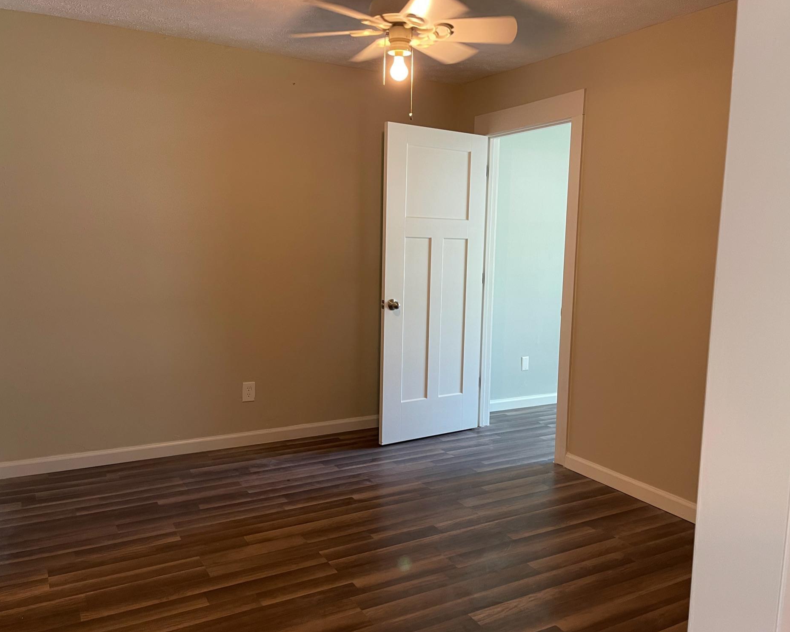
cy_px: 318
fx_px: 655
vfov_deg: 51.5
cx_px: 406
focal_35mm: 28
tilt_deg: -6.5
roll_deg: -2.2
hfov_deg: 62.2
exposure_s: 1/60
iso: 160
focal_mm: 5.1
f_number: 1.6
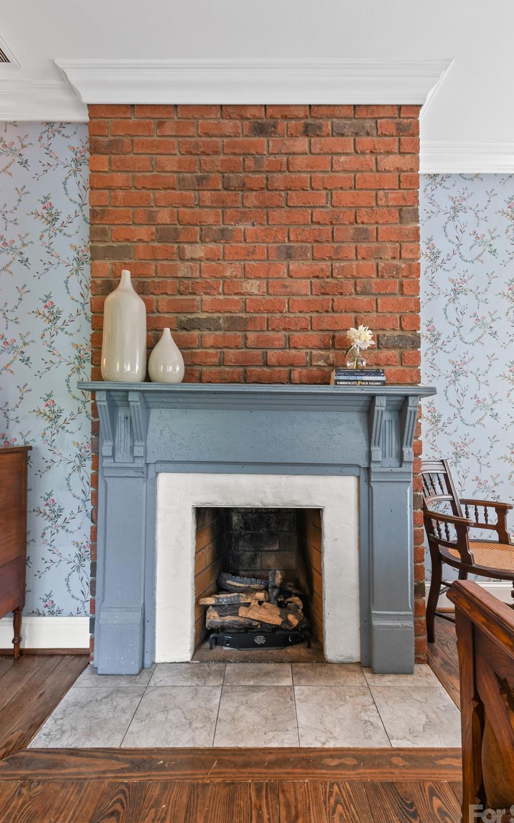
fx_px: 359
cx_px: 271
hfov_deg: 71.2
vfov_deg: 97.8
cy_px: 429
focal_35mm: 16
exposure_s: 4
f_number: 11
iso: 100
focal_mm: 10
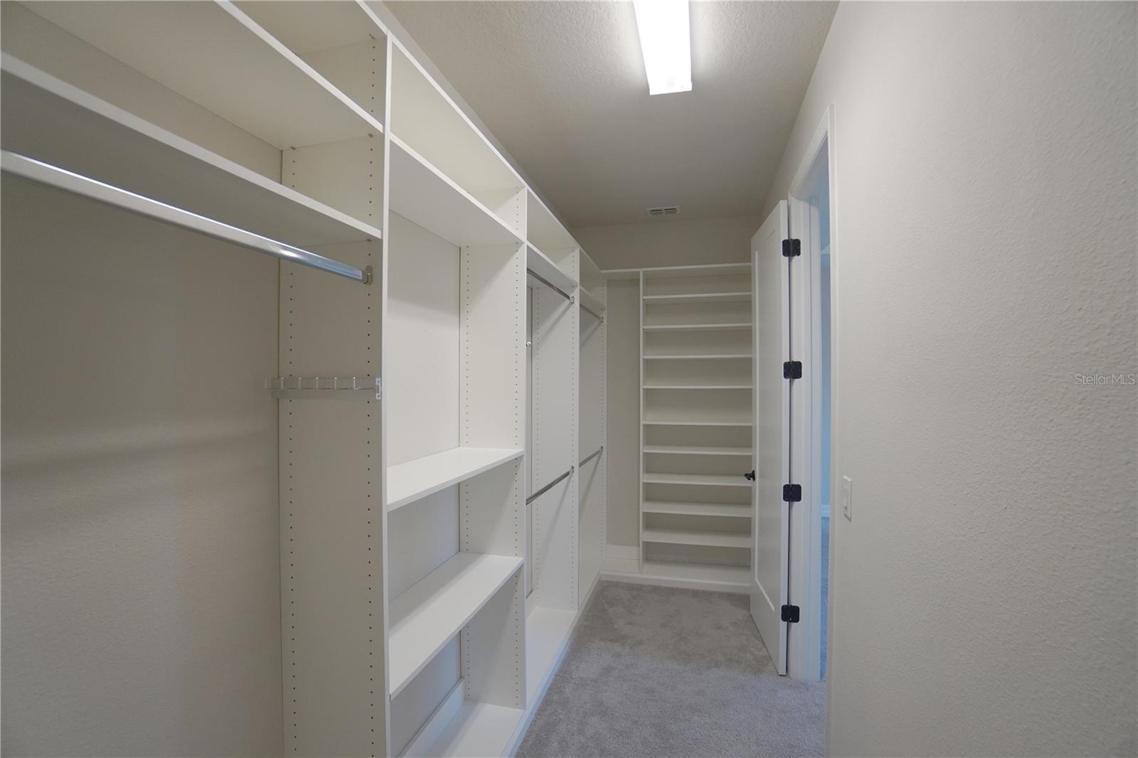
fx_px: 474
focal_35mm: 15
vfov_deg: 77.3
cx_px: 569
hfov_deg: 100.4
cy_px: 379
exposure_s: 1/160
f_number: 4
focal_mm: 10
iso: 1000
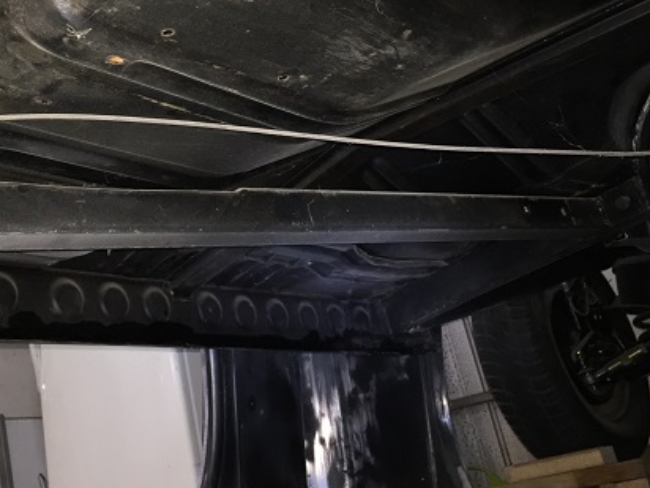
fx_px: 864
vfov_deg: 31.0
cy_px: 123
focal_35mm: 46
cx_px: 234
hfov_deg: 40.9
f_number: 2.2
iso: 125
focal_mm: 4.15
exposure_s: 1/17
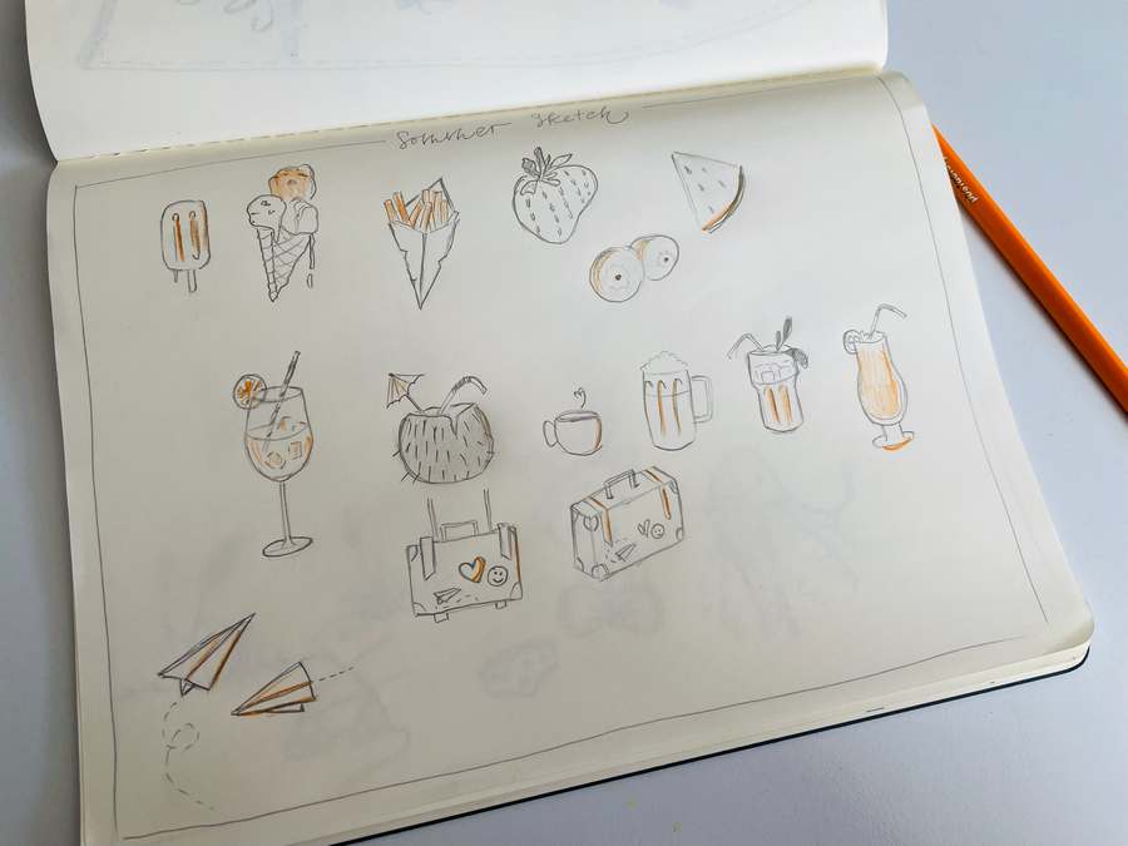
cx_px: 564
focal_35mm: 26
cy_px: 423
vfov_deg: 53.1
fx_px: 847
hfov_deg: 67.3
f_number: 1.6
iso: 32
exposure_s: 1/167
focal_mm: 4.2
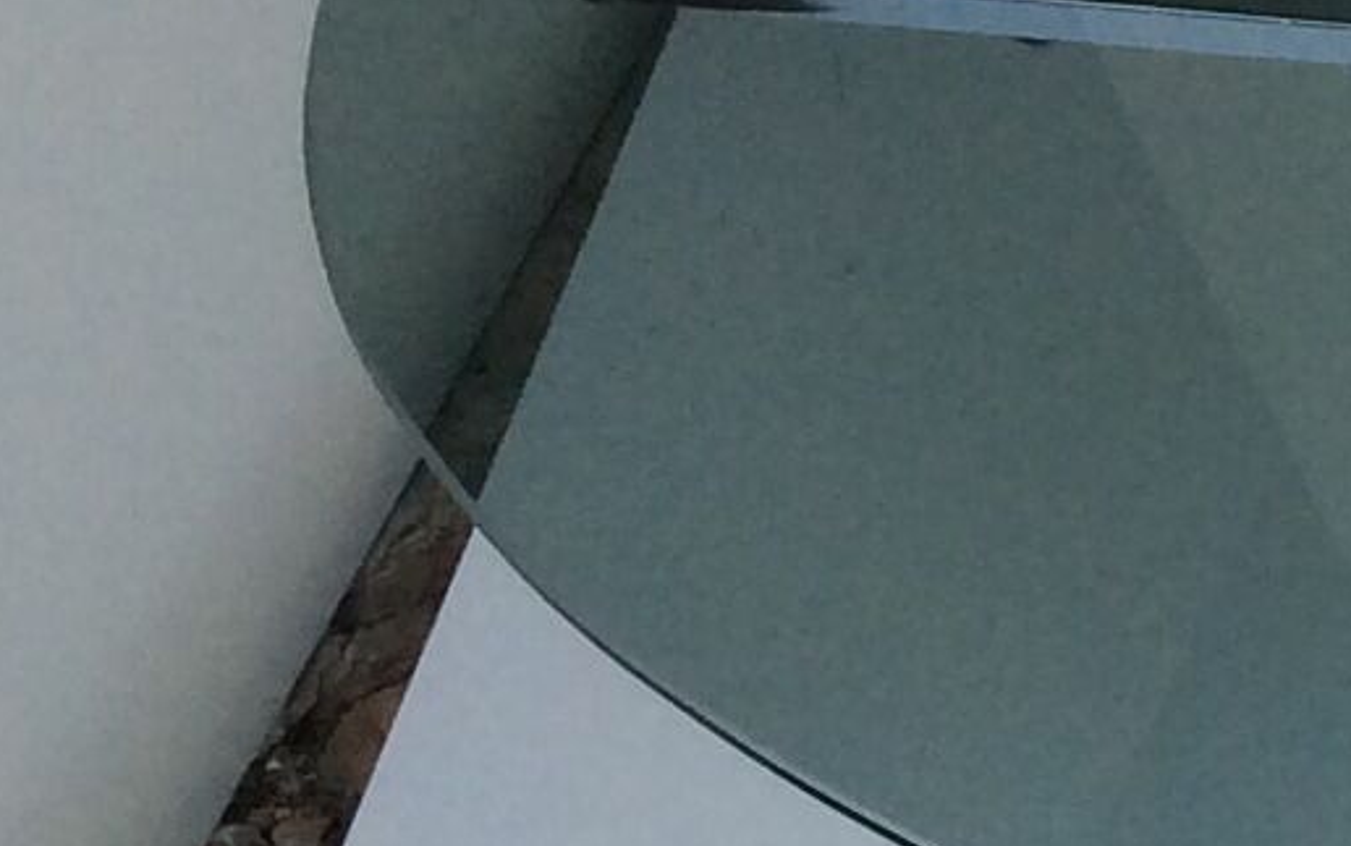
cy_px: 629
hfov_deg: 10.9
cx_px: 2914
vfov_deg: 7.7
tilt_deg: -53.4
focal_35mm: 170
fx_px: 6262
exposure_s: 1/191
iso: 32
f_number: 2.4
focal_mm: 3.3
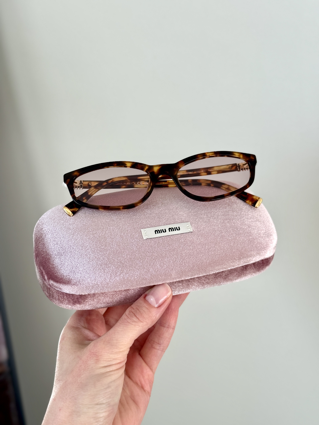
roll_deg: -1.0
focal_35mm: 48
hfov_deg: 30.3
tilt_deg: -24.2
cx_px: 160
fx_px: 590
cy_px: 212
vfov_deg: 39.7
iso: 50
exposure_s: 1/120
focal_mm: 6.76
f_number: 1.78
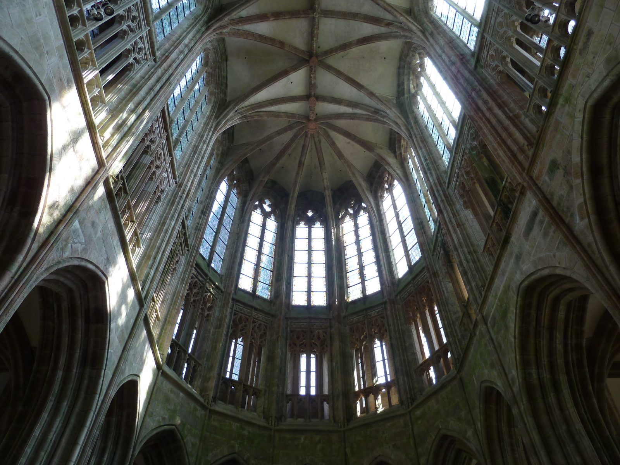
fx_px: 448
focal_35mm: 25
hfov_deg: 69.4
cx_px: 310
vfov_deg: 54.9
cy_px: 232
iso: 80
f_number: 3.3
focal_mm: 4.1
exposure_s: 1/30
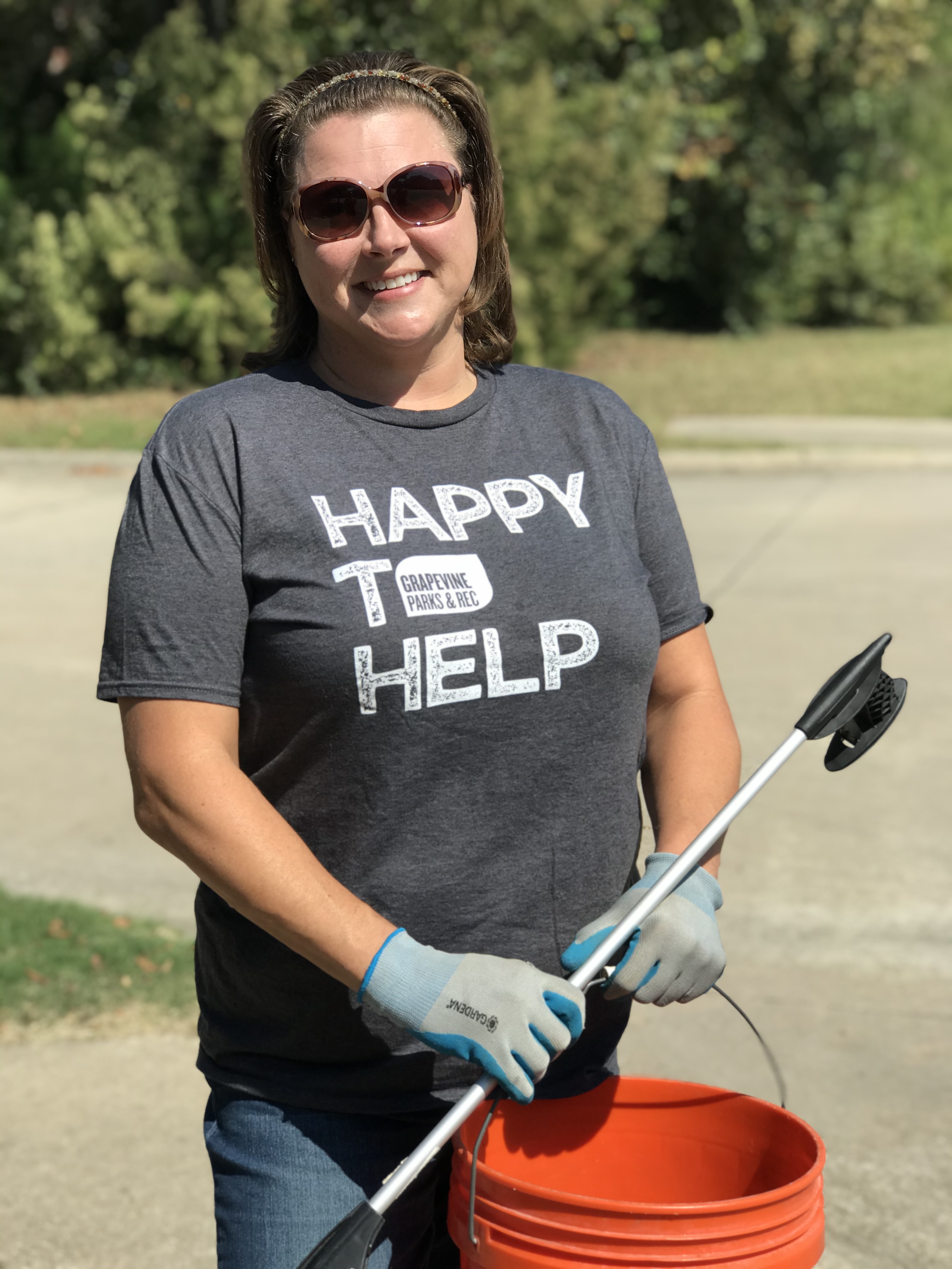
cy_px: 634
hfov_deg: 25.7
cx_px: 476
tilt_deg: -10.7
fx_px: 2090
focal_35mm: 57
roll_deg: +1.0
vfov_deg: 33.8
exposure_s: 1/772
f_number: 2.8
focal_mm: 6.6
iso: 20
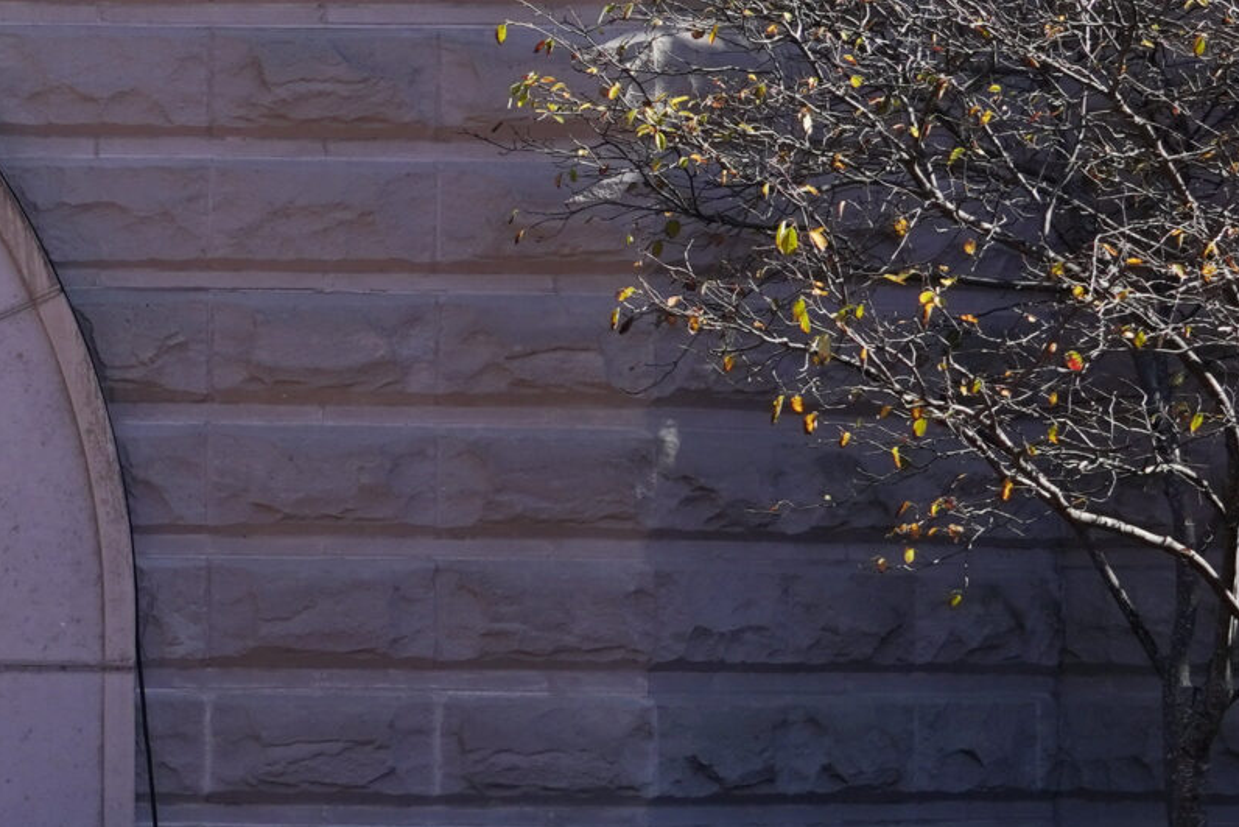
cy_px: 308
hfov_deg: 8.9
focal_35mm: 225
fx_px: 7745
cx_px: -750
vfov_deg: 6.1
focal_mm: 70
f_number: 9
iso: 400
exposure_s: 1/640
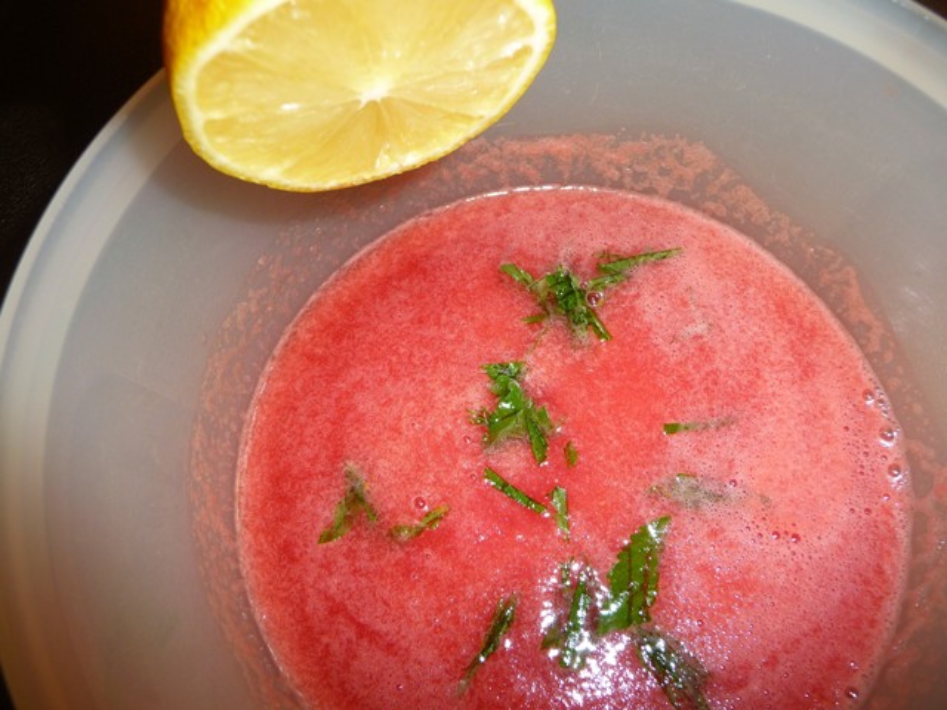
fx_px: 766
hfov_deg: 63.4
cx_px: 474
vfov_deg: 49.7
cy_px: 355
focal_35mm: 28
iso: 100
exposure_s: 1/30
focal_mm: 4.7
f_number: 3.3
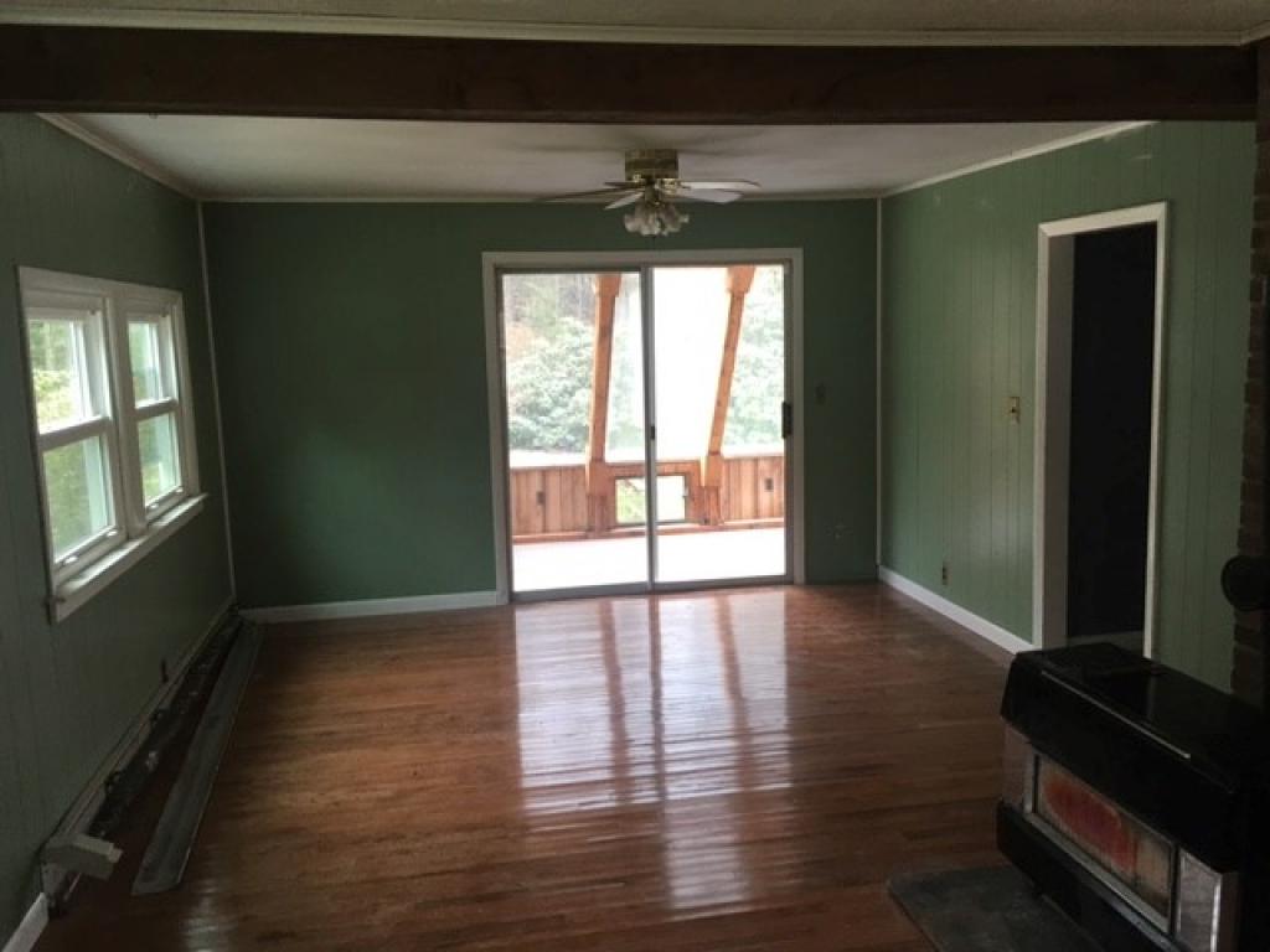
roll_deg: +1.1
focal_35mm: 29
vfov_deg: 48.2
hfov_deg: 61.7
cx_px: 635
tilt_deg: -9.0
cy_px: 476
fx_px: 1064
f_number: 2.2
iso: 40
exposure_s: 1/30
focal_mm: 4.15
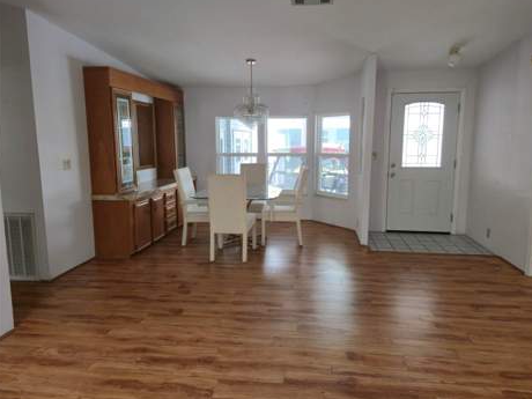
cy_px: 194
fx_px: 369
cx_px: 271
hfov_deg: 71.6
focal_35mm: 24
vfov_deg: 56.8
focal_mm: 5.4
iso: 80
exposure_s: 1/60
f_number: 1.8
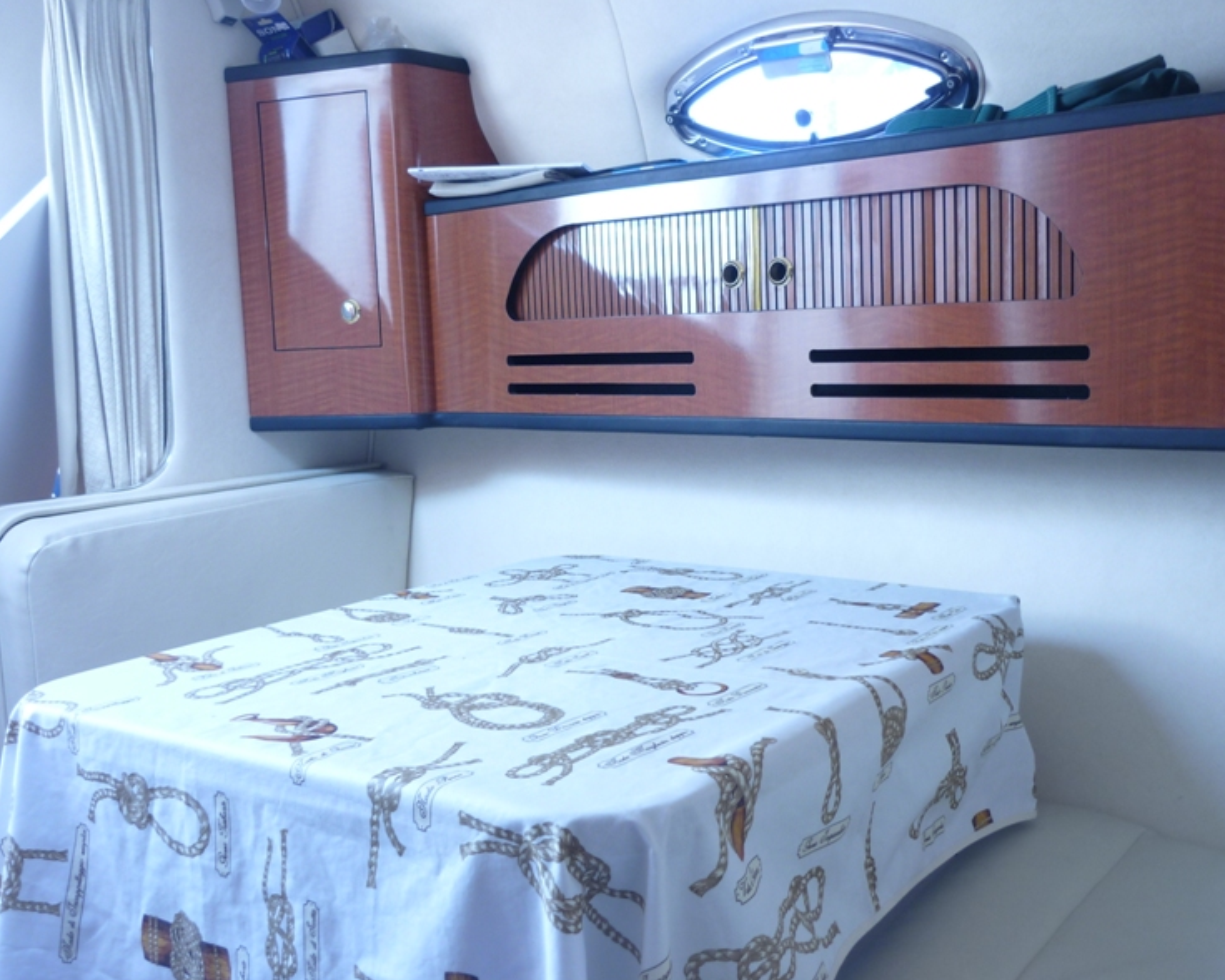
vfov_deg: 42.2
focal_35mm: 35
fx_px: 1269
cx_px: 664
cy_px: 483
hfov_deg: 51.5
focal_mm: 5.5
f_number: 2.8
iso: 100
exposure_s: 1/30
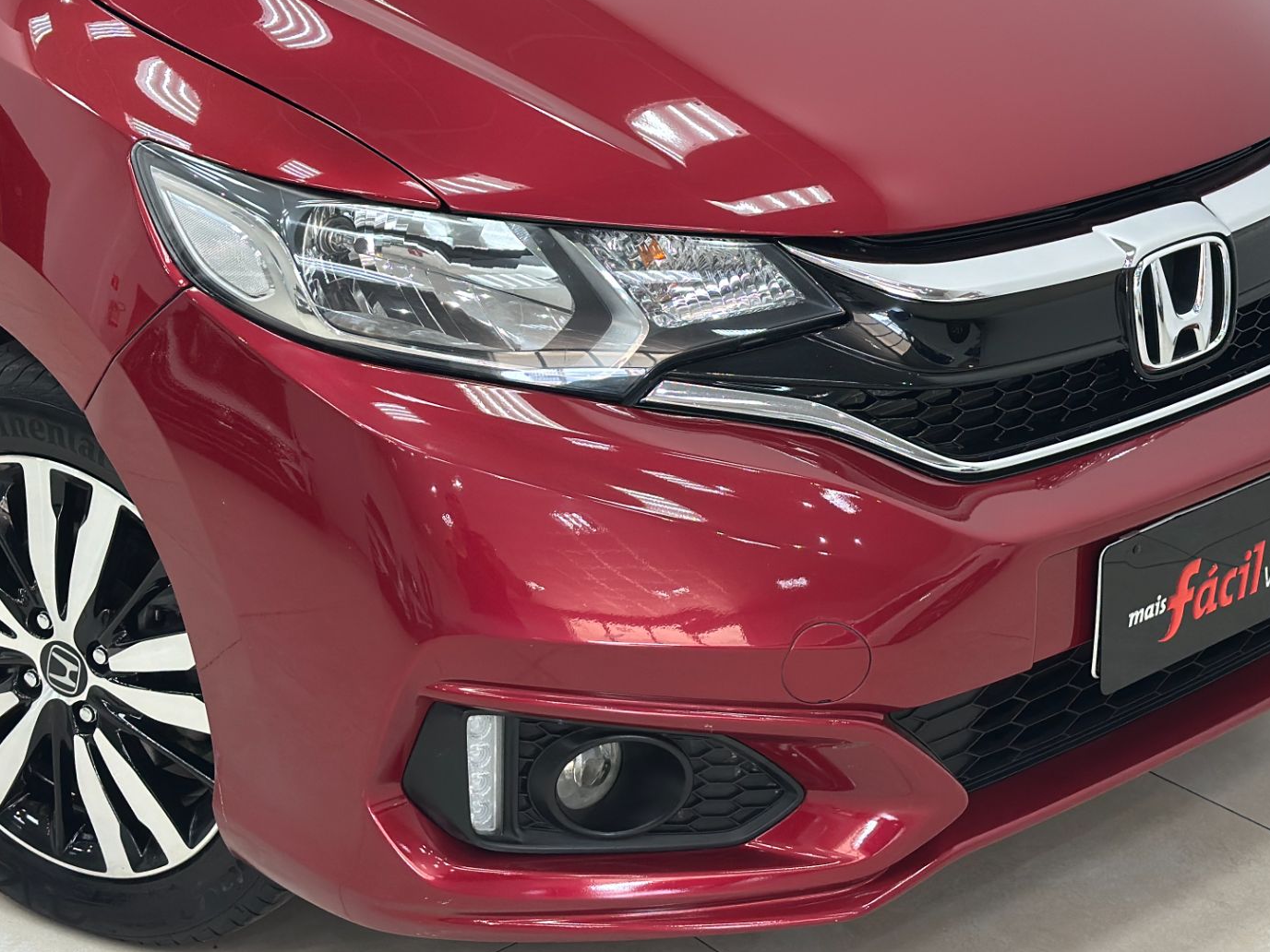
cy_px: 350
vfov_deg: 21.9
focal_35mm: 67
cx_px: 648
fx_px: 2458
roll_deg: +0.0
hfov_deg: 29.0
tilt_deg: -19.5
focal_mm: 6.86
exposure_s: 1/120
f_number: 1.78
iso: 200
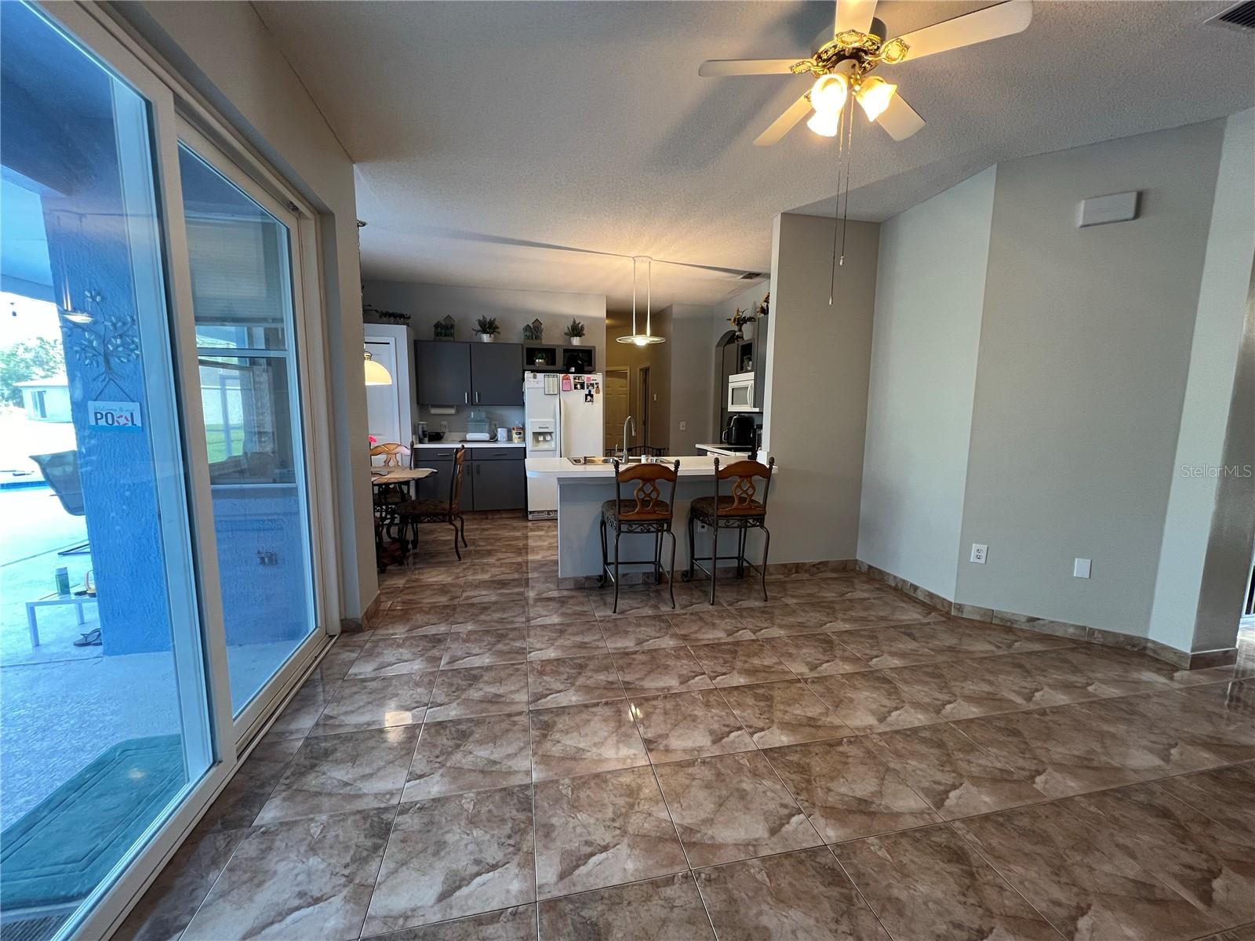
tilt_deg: -7.3
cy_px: 470
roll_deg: -0.1
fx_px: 471
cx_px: 628
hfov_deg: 106.2
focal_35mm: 13
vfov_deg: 89.9
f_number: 1.8
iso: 160
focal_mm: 1.57
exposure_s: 1/60
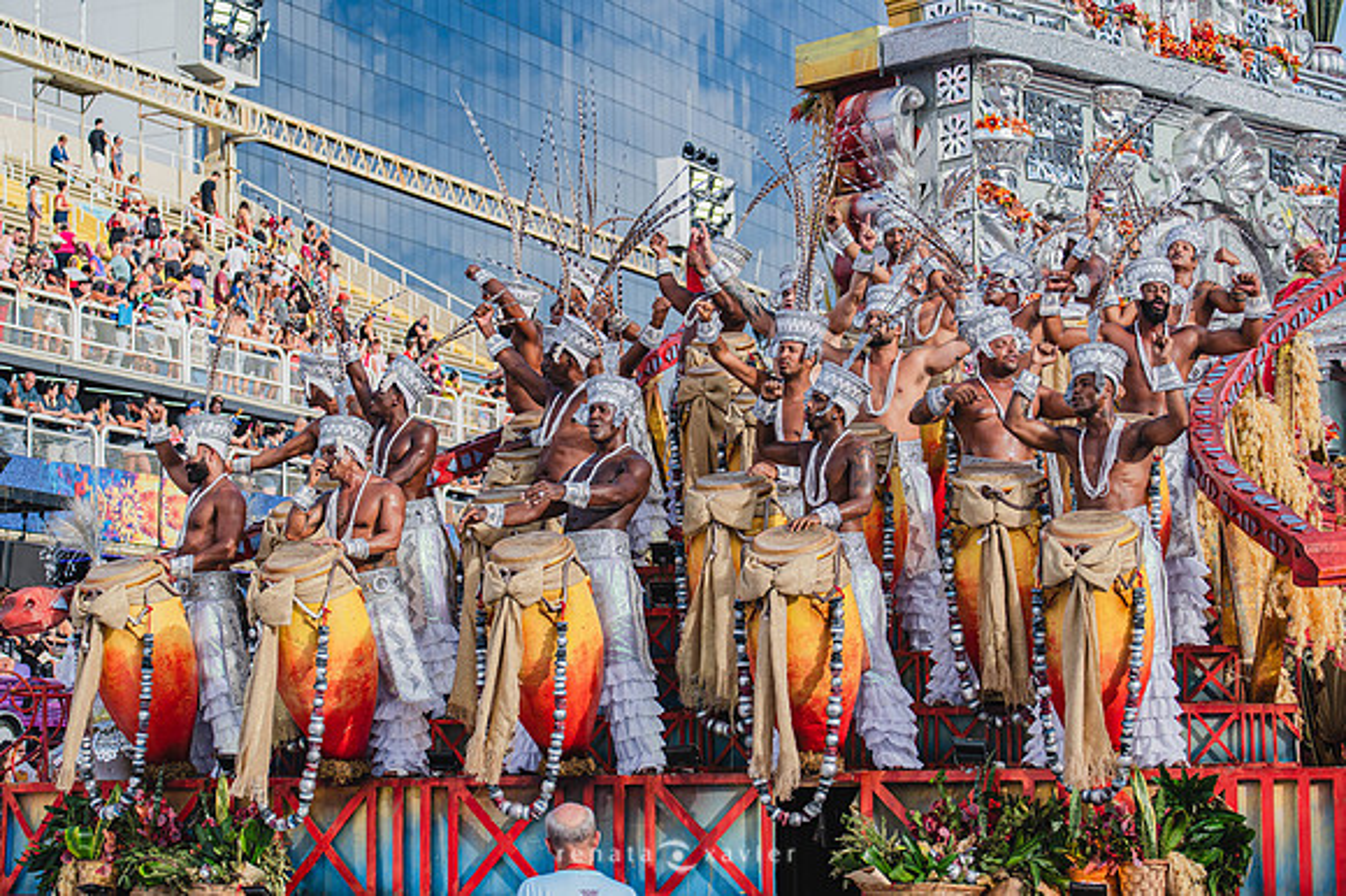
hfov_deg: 23.9
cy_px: 448
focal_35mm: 85
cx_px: 673
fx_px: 3176
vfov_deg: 16.1
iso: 400
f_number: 5.6
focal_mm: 85
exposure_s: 1/1600
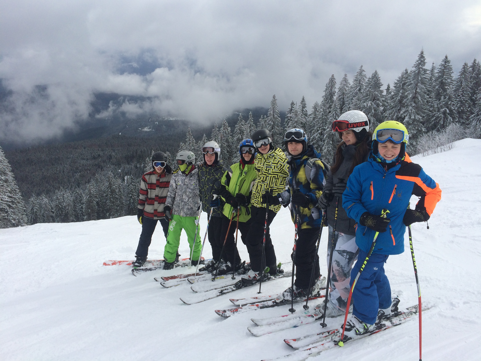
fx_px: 403
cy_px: 180
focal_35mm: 29
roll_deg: -1.1
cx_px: 240
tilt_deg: -17.7
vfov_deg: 48.2
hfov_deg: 61.7
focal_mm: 4.15
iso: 32
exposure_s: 1/2564
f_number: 2.2
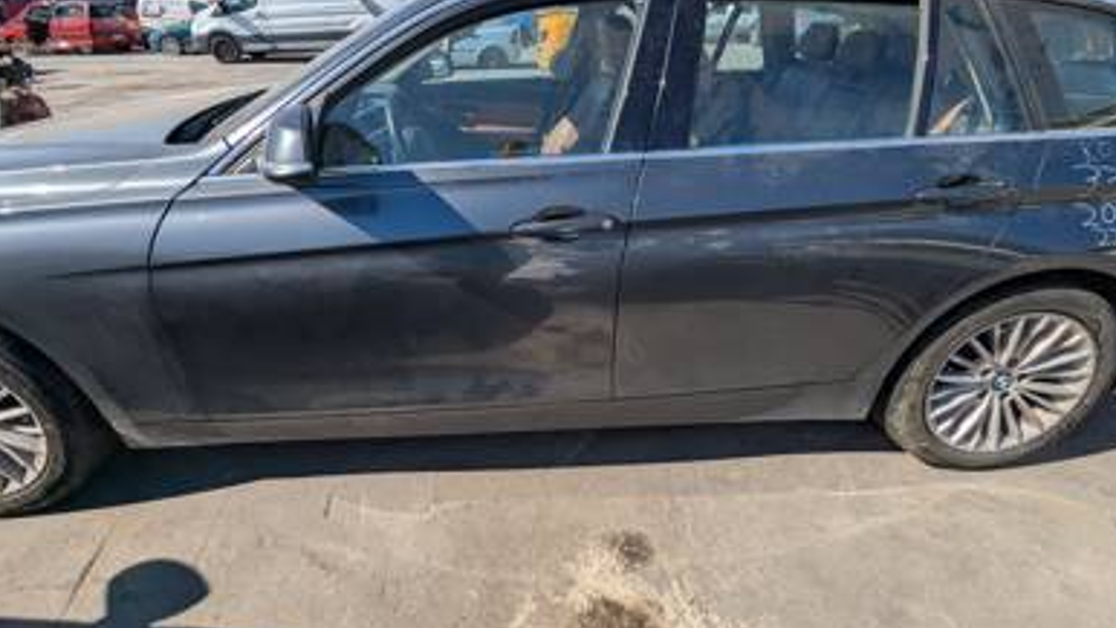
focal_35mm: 18
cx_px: 552
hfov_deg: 92.7
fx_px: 533
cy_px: 240
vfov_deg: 60.3
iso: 45
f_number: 2.2
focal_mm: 2.35
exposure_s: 1/1431
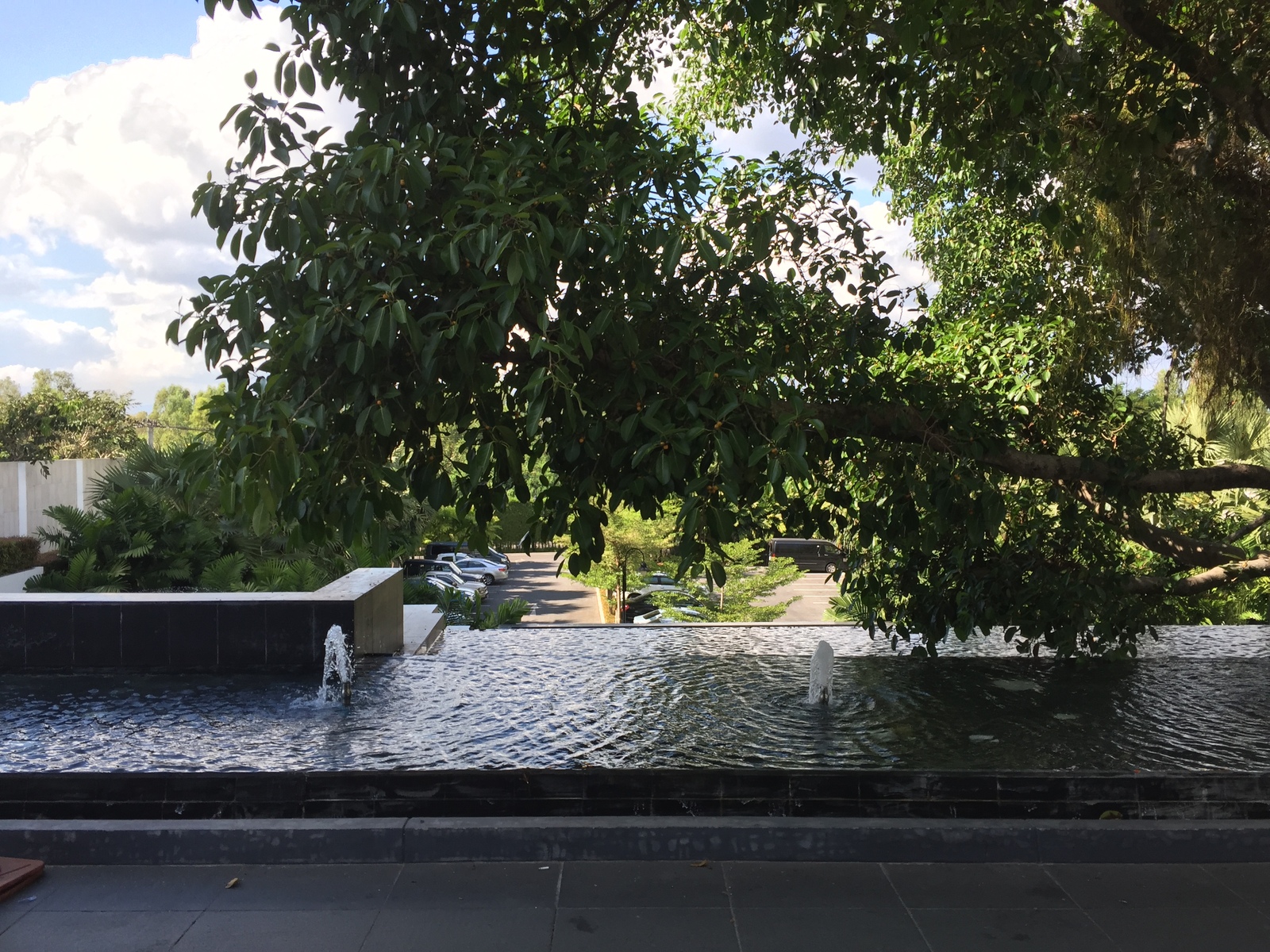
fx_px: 1064
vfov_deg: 48.2
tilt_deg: +0.0
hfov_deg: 61.7
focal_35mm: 29
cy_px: 476
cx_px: 635
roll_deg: -0.6
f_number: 2.2
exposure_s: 1/618
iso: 32
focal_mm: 4.15
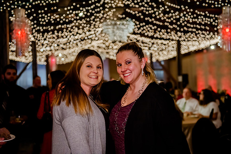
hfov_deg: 39.6
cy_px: 77
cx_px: 116
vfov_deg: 27.0
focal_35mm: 50
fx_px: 321
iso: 1000
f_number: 2.8
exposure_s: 1/320
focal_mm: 50
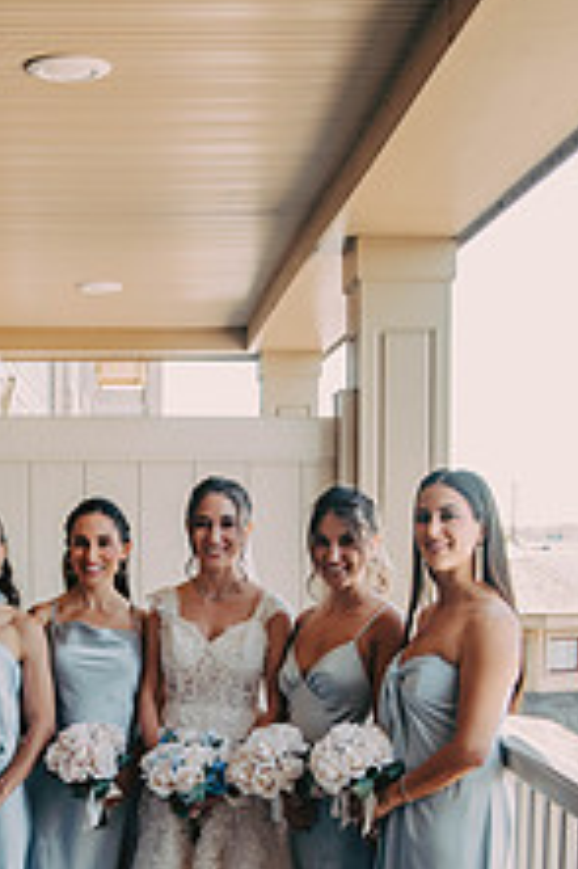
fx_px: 1375
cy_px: 665
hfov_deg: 23.5
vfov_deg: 34.3
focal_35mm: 57
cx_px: 145
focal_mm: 28
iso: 800
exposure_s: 1/800
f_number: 2.8
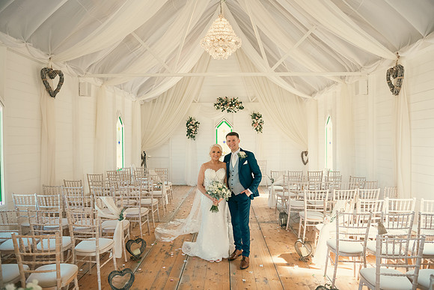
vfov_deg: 53.2
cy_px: 145
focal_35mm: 24
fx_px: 289
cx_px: 217
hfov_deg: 73.7
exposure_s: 1/200
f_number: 3.5
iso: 400
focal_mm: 24
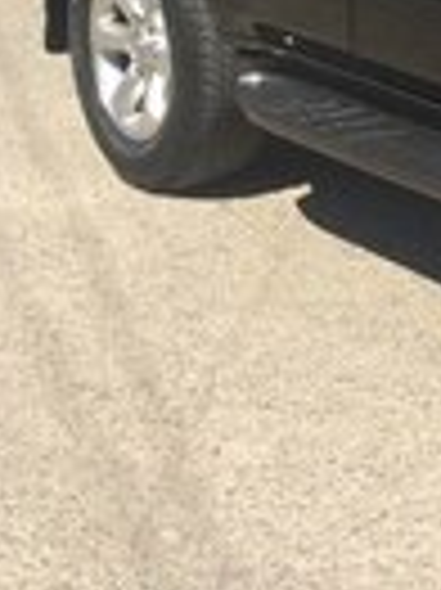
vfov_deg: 16.8
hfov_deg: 12.3
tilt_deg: -11.8
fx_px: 1872
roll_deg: -3.2
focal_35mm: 110
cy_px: -194
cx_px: 783
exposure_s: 1/2415
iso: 32
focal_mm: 4.15
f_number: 2.2
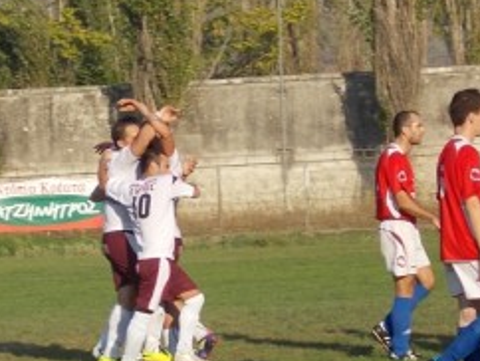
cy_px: 241
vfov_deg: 4.8
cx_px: 131
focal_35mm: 308
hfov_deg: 6.4
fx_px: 4275
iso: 80
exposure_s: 1/250
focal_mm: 20.1
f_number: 6
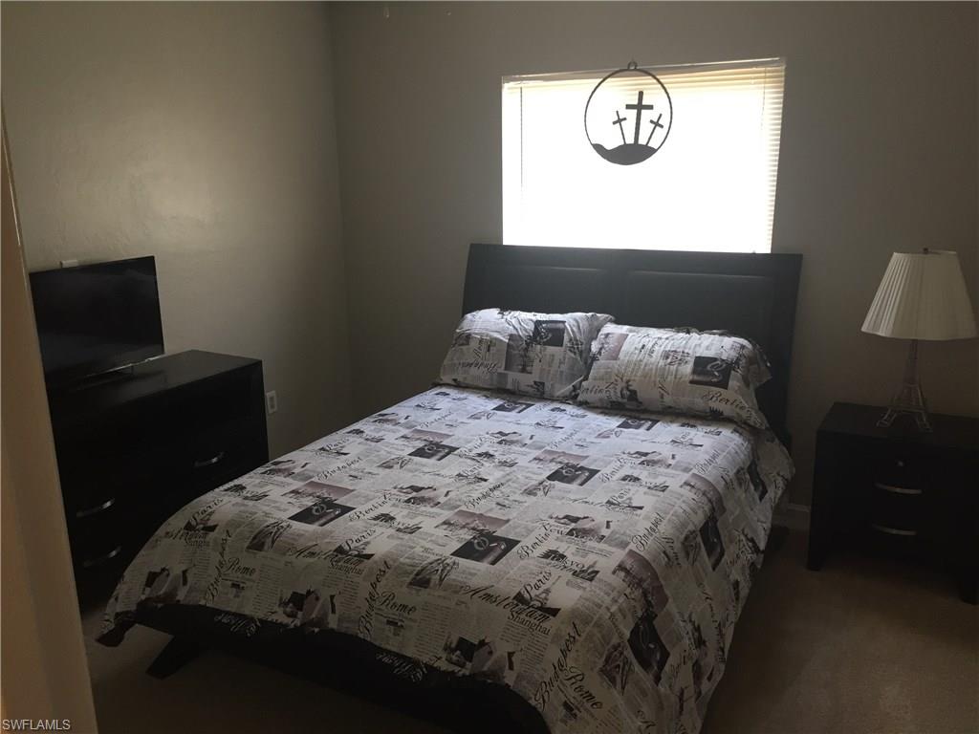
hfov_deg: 61.7
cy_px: 367
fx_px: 820
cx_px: 490
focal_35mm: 29
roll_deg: +0.1
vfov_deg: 48.2
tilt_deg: -15.2
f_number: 2.2
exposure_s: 1/30
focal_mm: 4.15
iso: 40
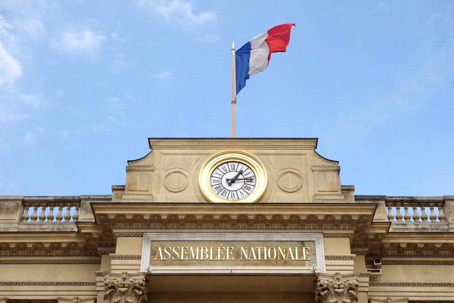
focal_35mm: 57
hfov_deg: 35.1
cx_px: 227
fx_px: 719
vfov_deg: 23.8
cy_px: 152
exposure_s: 1/1250
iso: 400
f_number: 5.6
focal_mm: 21.1
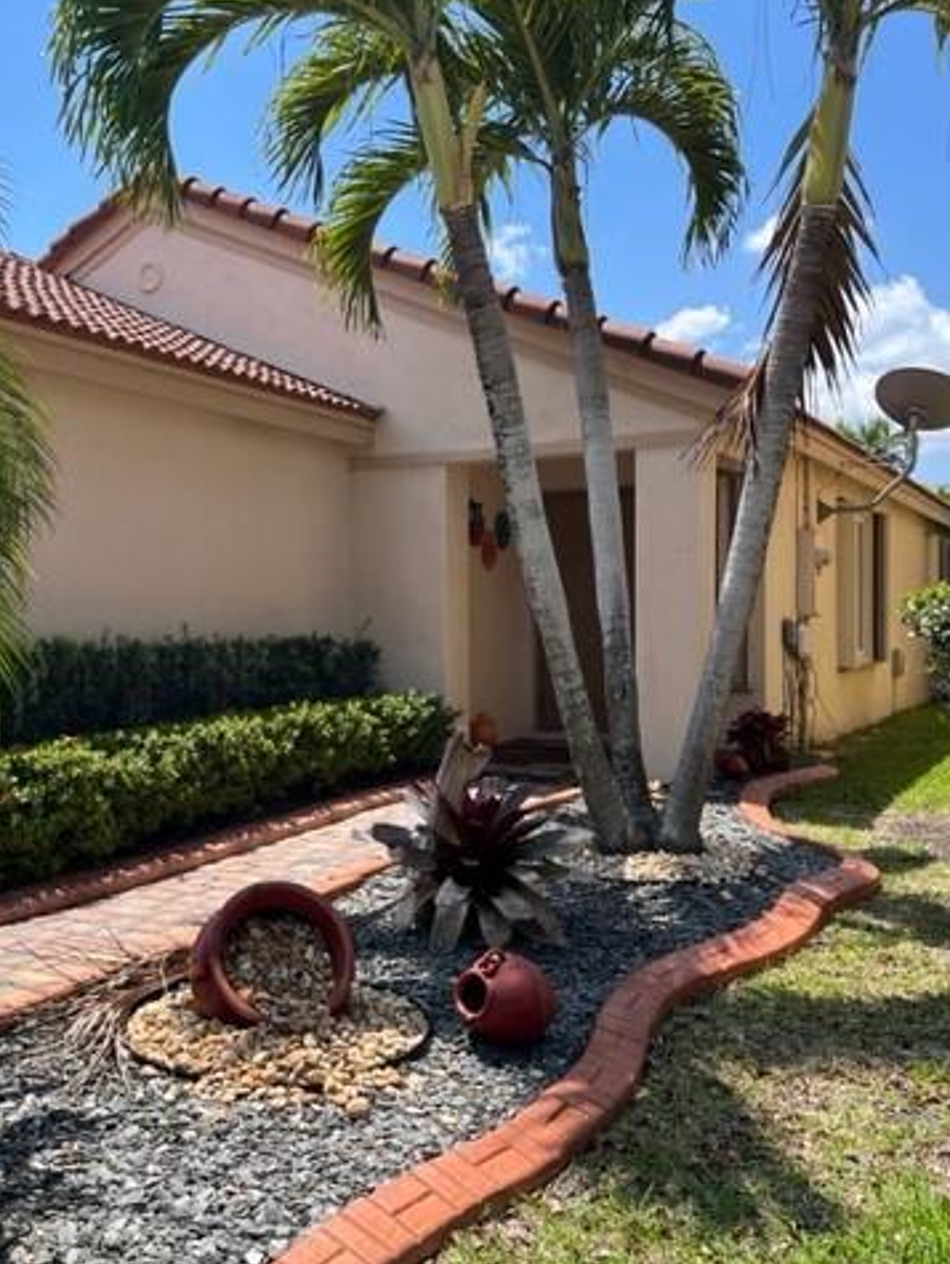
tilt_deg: +0.4
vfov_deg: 52.6
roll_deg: -0.2
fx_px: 1279
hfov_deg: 40.1
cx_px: 290
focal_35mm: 35
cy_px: 631
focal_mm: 5.1
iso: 50
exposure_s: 1/1802
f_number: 1.6
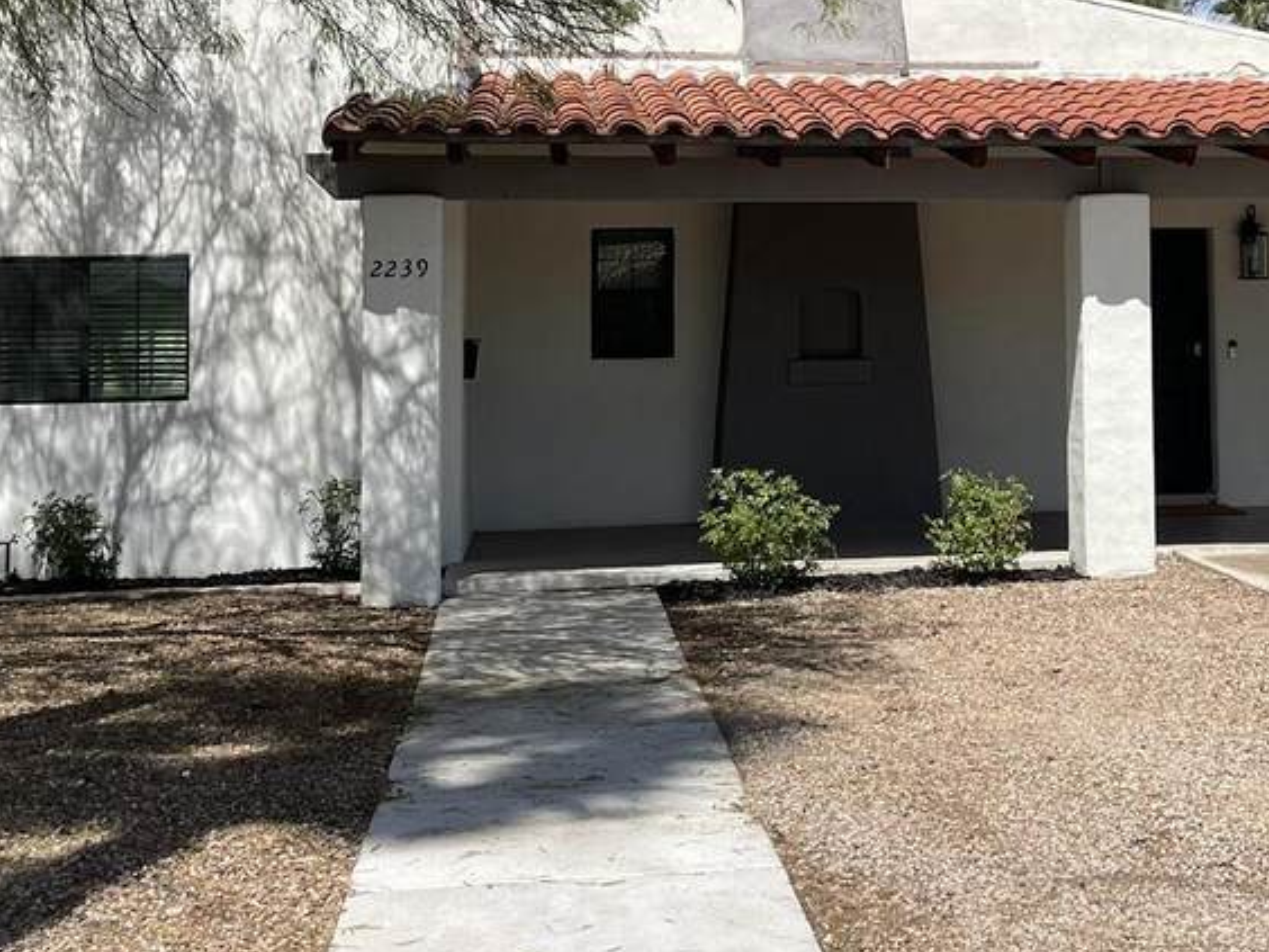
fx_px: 2163
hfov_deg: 32.1
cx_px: 950
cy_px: 205
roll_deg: +1.3
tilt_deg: +5.1
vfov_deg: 24.5
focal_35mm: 59
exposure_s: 1/4132
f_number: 1.6
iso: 32
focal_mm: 4.2
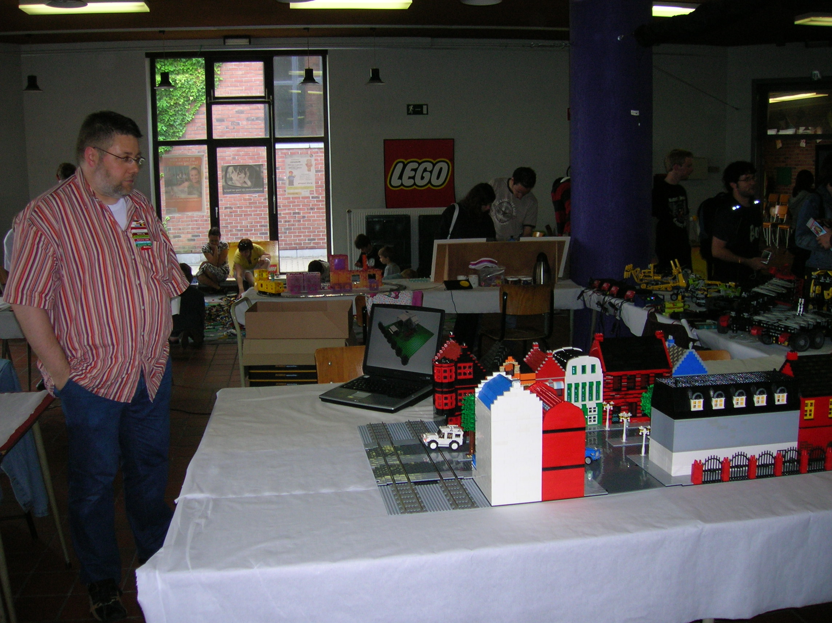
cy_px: 312
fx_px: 817
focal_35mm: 34
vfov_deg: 41.7
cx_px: 416
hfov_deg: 54.0
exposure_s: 1/60.1
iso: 83
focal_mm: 5.7
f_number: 2.9
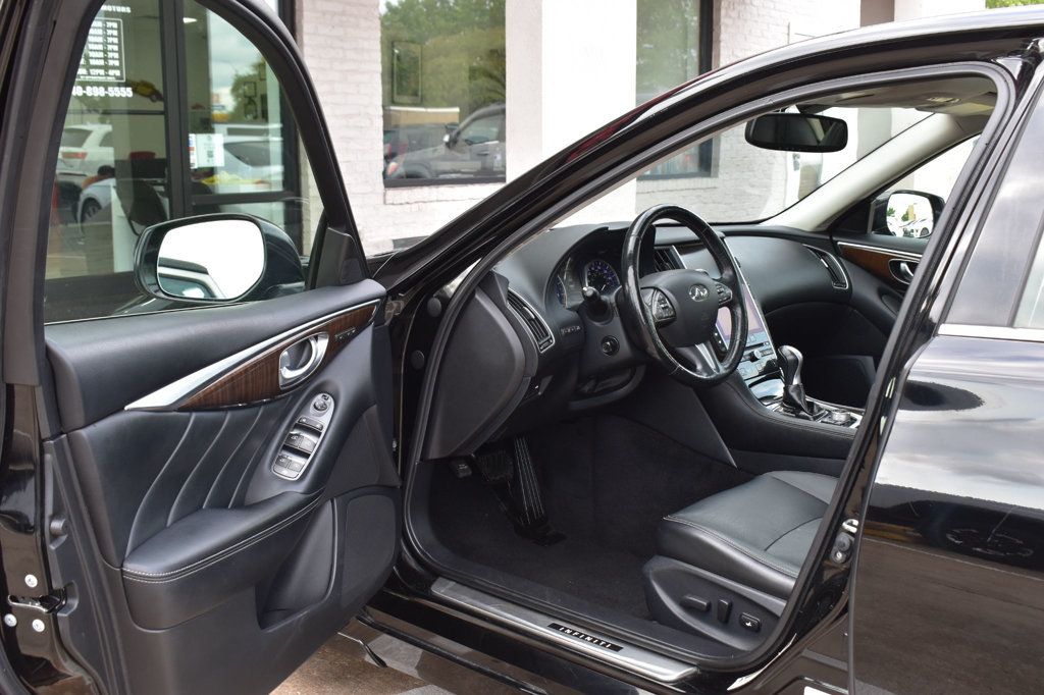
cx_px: 522
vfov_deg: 34.2
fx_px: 1131
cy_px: 348
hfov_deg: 49.6
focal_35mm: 39
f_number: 8
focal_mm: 26
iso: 400
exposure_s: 1/80
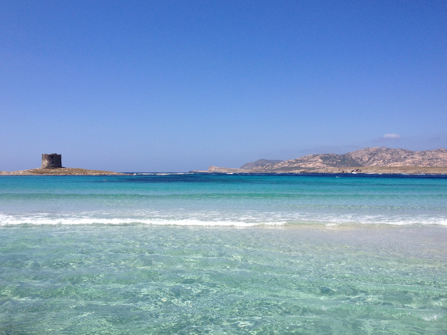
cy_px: 162
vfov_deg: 38.7
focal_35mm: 37
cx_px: 231
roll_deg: +0.1
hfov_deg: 50.1
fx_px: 478
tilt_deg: -0.8
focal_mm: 4.28
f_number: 2.4
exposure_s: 1/2513
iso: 50
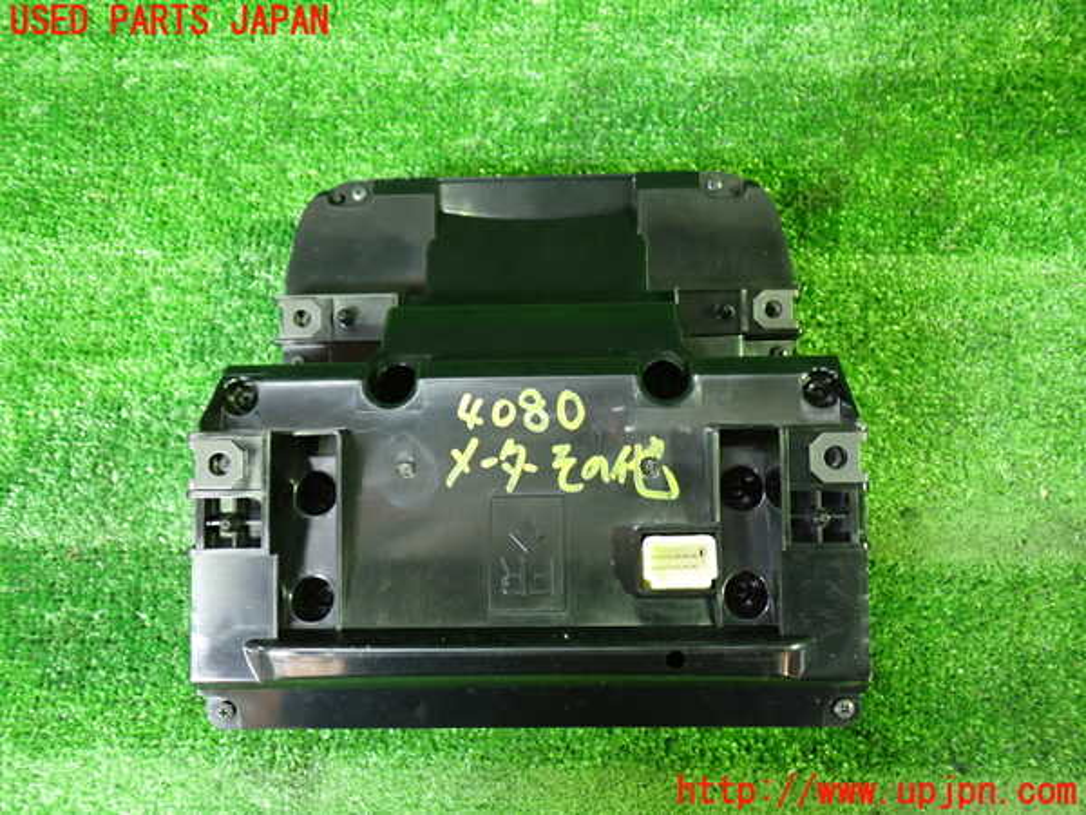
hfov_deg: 60.0
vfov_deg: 46.8
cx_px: 543
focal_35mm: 30
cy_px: 408
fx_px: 941
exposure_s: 1/25
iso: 800
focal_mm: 5.4
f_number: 2.3
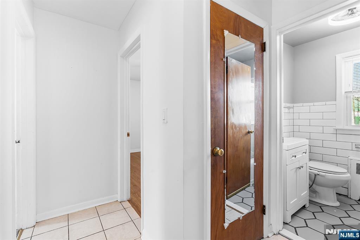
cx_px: 180
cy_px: 120
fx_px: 160
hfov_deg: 96.8
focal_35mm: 16
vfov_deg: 73.7
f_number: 8
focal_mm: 16
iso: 100
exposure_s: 1/3
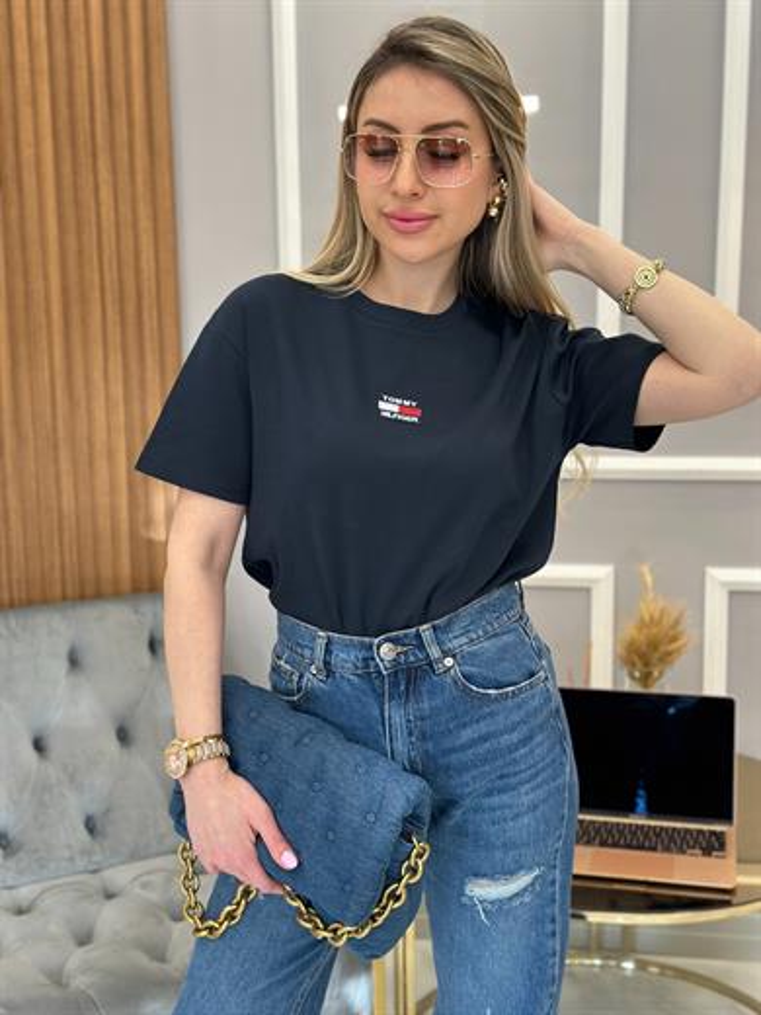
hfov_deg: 30.3
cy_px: 508
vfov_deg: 39.7
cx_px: 380
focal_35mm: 48
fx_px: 1407
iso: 100
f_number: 1.78
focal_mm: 6.86
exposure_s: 1/100
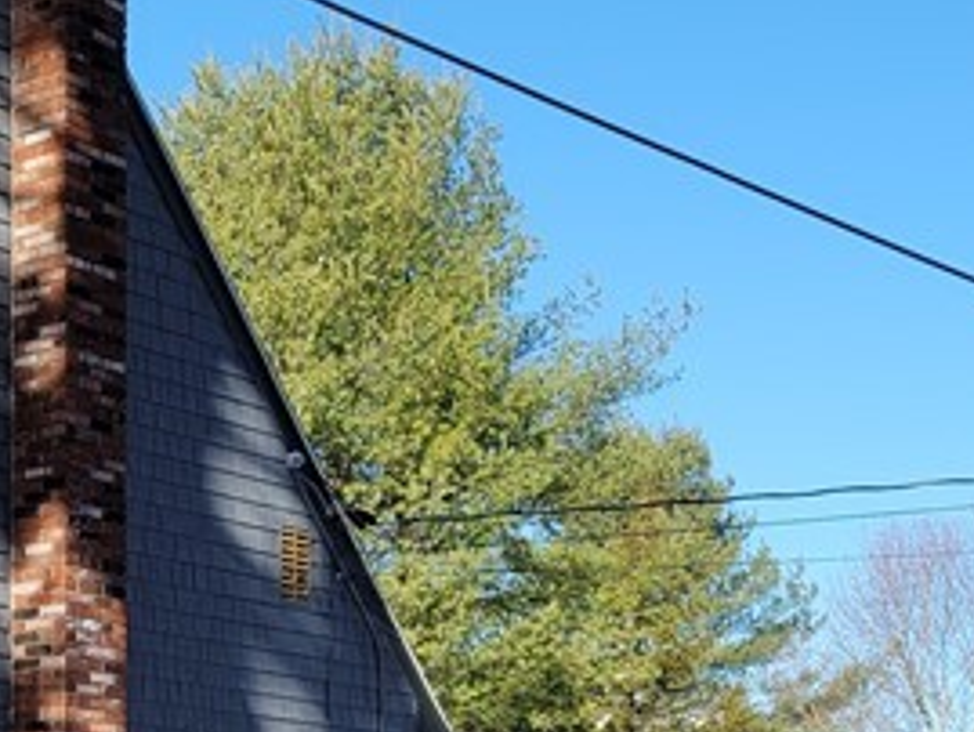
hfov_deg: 20.2
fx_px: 2674
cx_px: 98
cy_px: 978
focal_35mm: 95
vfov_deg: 14.8
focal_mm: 7
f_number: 1.8
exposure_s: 1/626
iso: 20
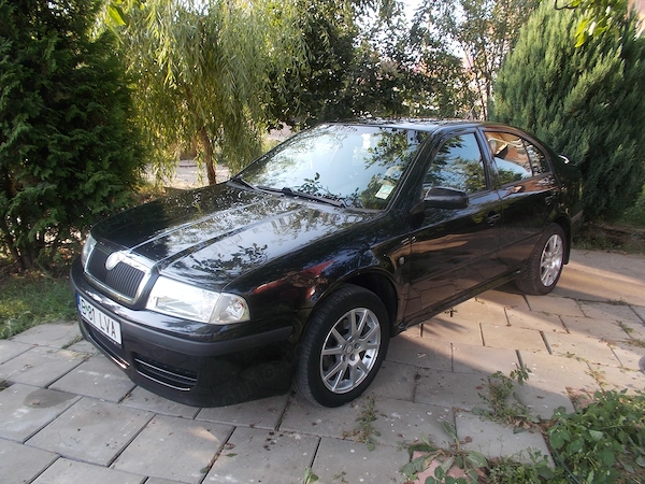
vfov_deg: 53.1
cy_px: 242
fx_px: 484
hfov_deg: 67.3
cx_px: 322
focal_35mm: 26
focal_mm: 4.6
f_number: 3.2
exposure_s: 1/100
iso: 80
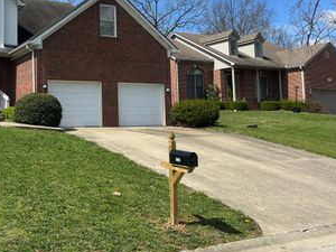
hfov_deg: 44.7
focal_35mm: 40
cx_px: 72
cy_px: 83
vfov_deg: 35.6
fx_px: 388
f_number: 1.78
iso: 80
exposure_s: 1/3861
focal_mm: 6.86
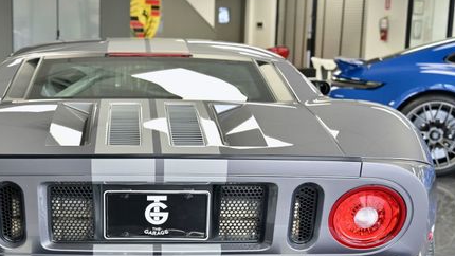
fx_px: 808
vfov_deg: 17.8
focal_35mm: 67
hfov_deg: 31.2
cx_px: 147
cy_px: 216
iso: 1250
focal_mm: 43
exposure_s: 1/320
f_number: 4.5
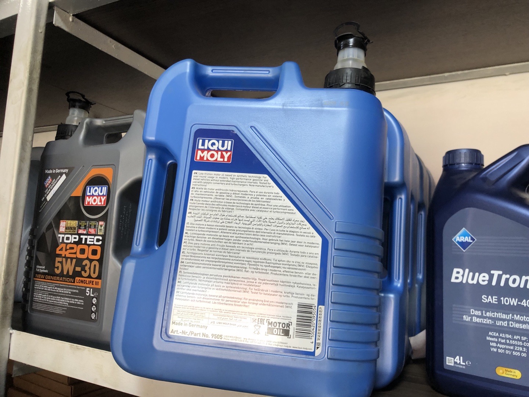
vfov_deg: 49.7
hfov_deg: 63.4
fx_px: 428
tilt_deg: +7.8
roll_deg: -0.5
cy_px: 198
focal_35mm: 28
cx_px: 264
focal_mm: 4
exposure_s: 1/30
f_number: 1.8
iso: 25
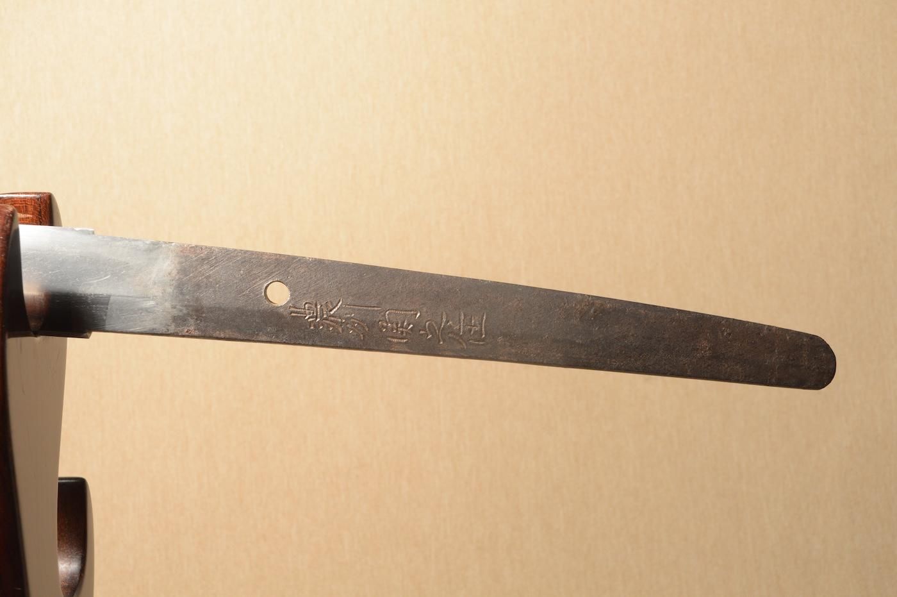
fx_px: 1419
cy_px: 298
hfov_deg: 35.1
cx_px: 448
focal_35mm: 57
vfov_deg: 23.7
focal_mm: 38
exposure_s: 1/1.6
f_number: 11
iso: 400
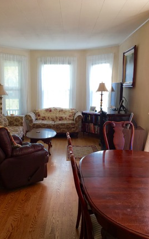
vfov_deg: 56.7
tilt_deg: -9.0
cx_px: 60
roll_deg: +0.2
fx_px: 221
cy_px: 126
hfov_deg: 37.1
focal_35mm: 34
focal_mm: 4.15
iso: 32
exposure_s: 1/40
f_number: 2.2
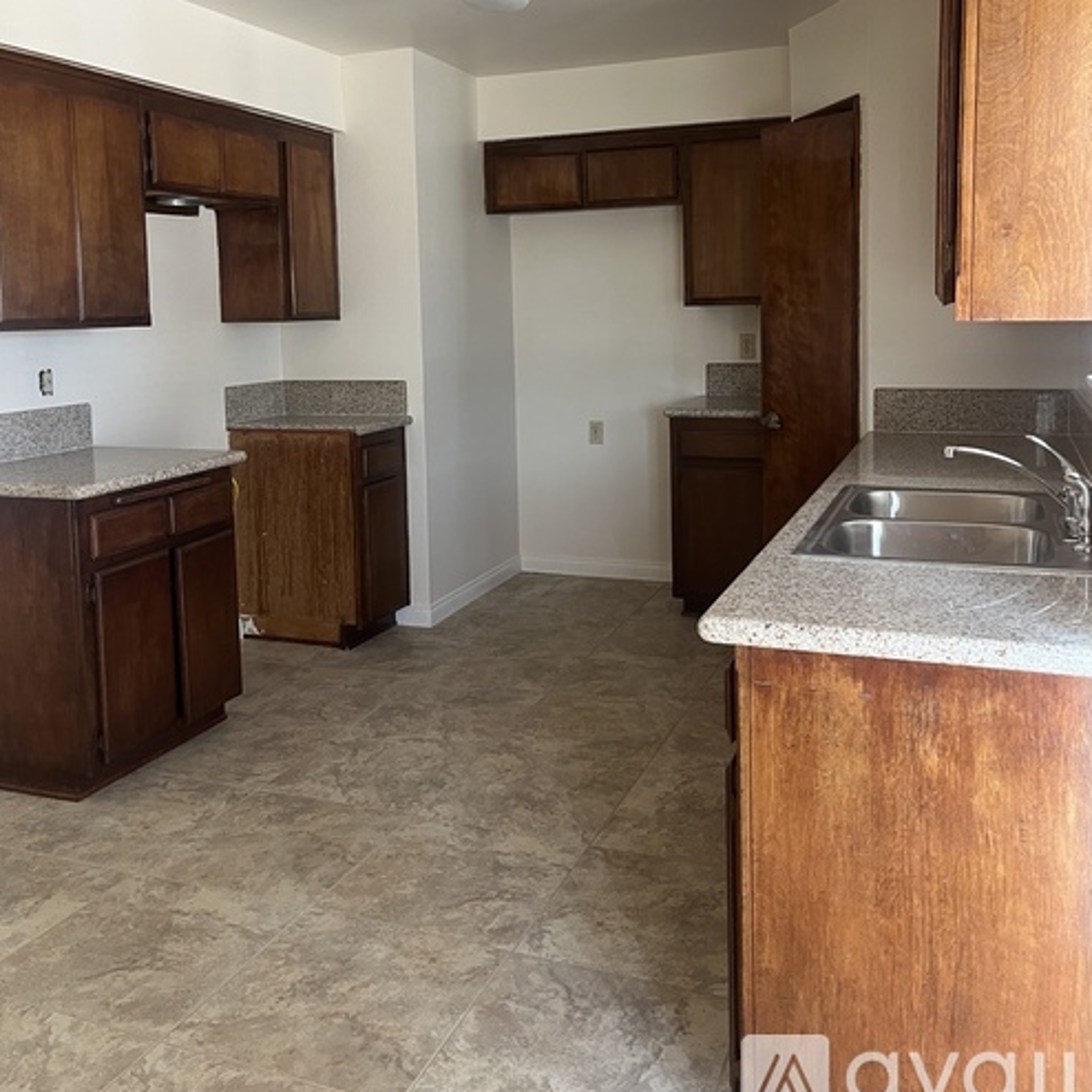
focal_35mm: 31
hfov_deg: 52.5
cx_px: 546
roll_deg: +2.0
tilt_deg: -5.2
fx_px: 1106
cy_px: 386
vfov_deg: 51.8
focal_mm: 5.1
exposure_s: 1/60
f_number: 1.6
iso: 200
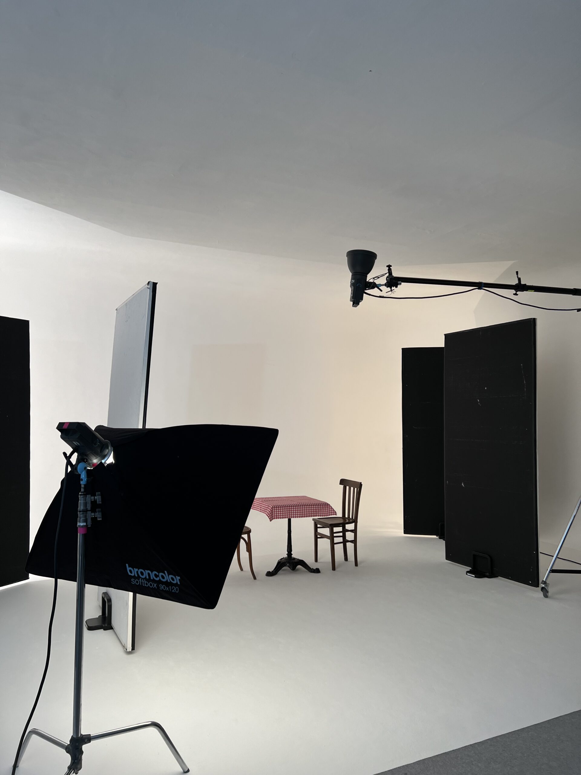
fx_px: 582
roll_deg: -1.1
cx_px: 290
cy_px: 388
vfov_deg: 67.3
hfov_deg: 53.1
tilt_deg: +5.6
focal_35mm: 26
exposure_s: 1/100
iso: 50
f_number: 1.5
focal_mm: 5.7
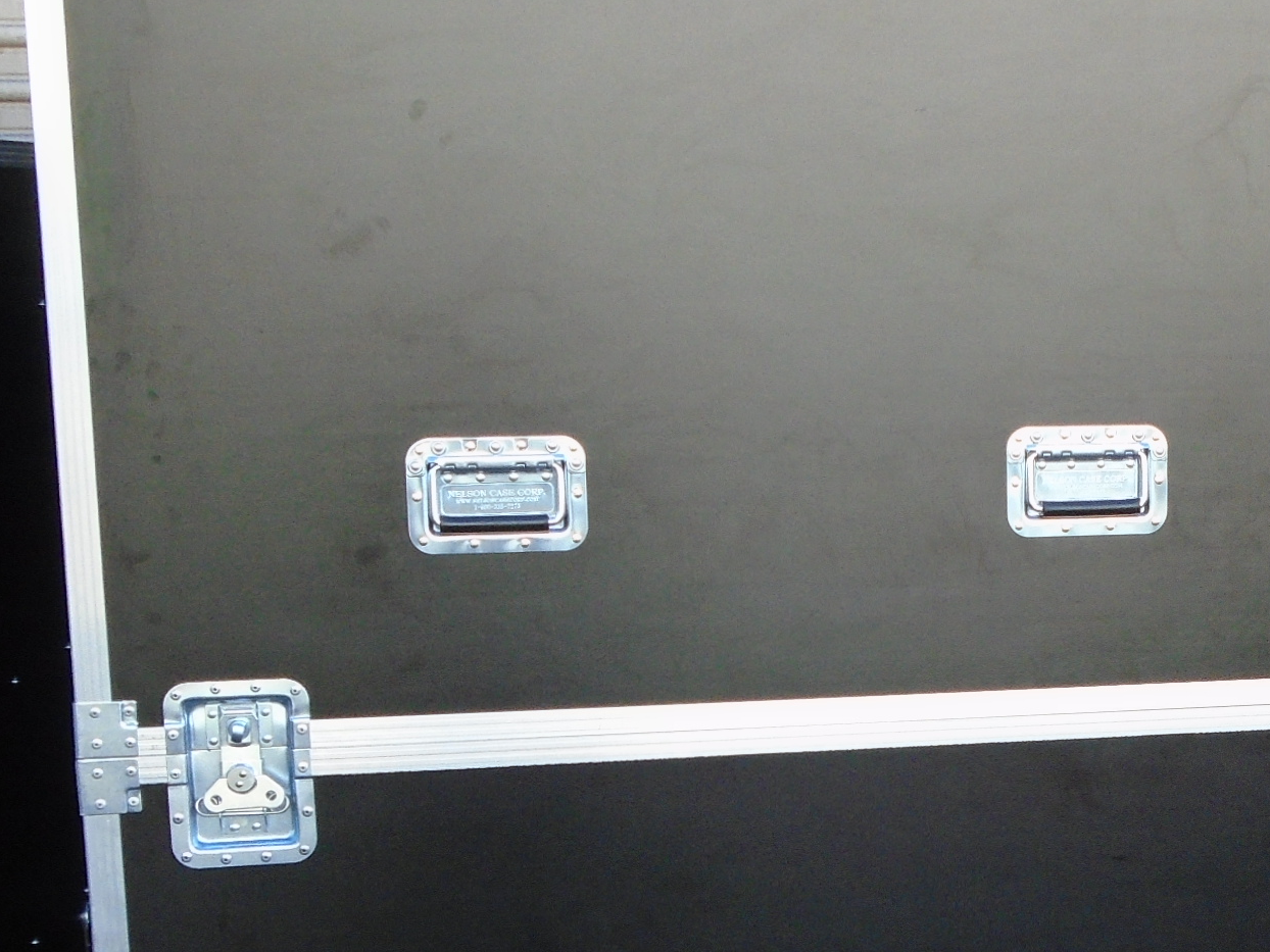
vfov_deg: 19.5
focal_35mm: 75
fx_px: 2752
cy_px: 719
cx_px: 1252
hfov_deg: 24.8
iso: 200
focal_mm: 6.4
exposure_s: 1/250
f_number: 3.8
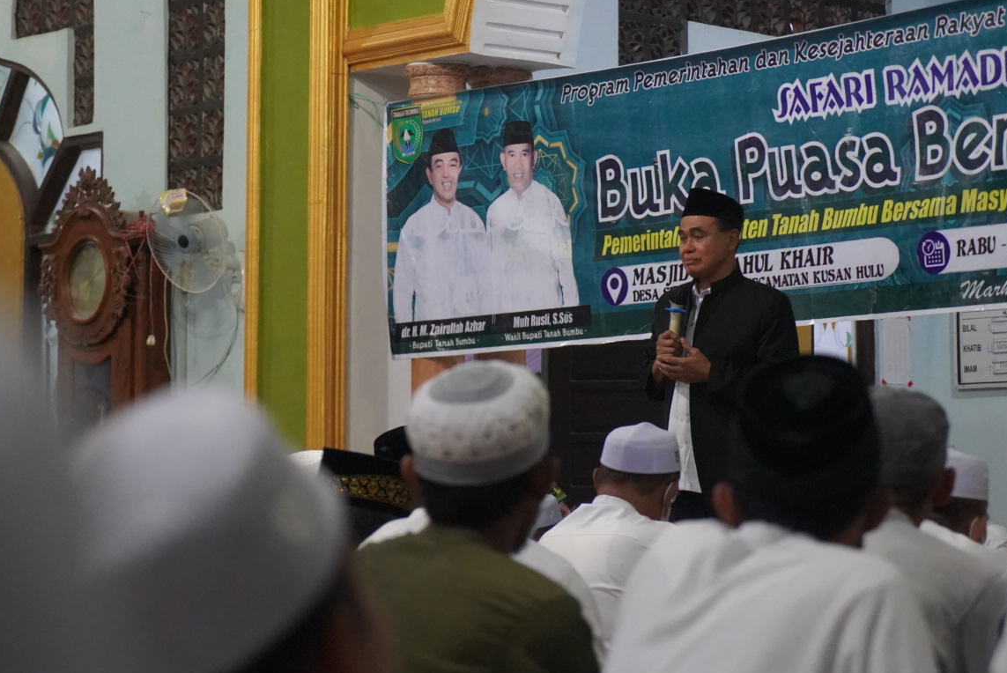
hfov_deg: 20.6
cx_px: 548
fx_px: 2771
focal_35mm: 99
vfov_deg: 13.8
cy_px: 217
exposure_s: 1/160
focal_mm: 70
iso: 10000
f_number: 4
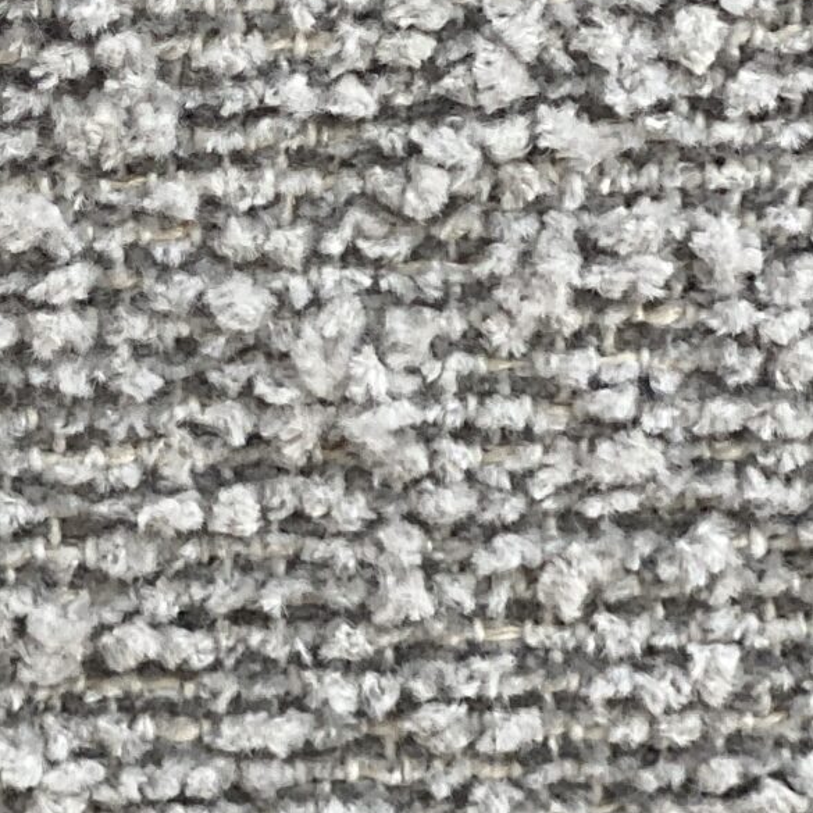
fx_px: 5341
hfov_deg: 8.5
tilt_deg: -24.5
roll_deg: +0.9
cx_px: -513
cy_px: -63
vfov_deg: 8.6
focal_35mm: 201
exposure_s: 1/122
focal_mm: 6
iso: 50
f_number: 2
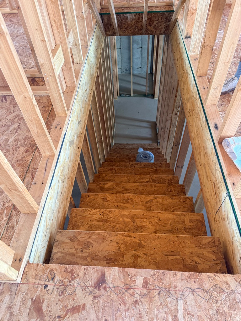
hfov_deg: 56.8
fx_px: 223
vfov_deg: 71.6
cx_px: 120
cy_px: 160
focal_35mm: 24
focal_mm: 6.76
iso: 200
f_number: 1.78
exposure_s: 1/106
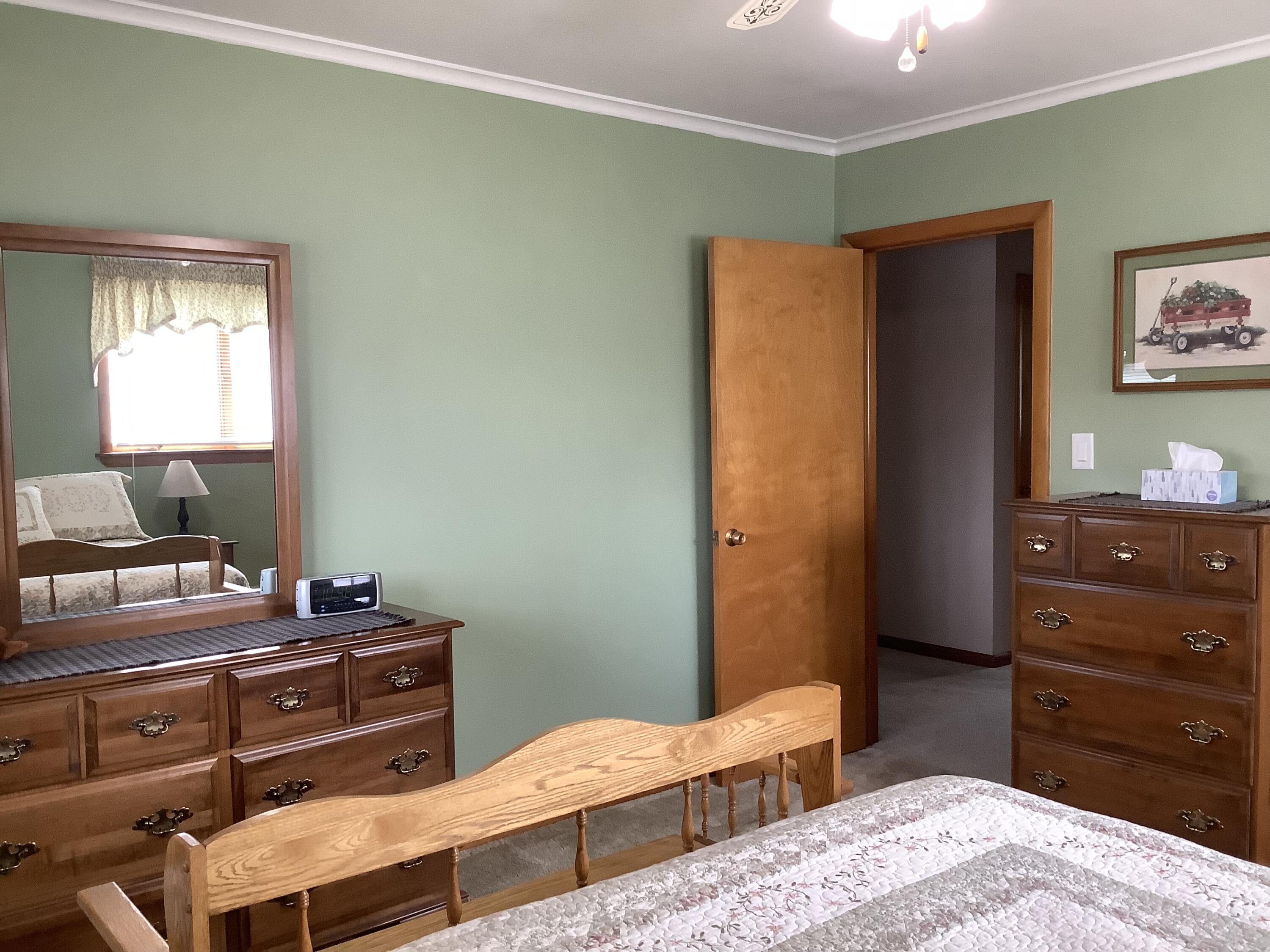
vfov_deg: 45.4
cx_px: 635
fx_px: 1137
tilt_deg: -3.8
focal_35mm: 31
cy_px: 476
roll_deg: +0.6
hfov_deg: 58.4
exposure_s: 1/60
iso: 200
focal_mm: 3.3
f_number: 2.4
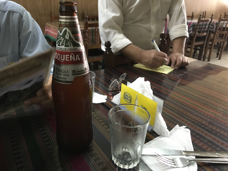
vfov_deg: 49.7
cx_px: 114
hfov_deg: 63.4
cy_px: 86
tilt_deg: -23.6
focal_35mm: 28
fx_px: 184
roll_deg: -2.5
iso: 100
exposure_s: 1/6
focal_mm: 3.99
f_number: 1.8
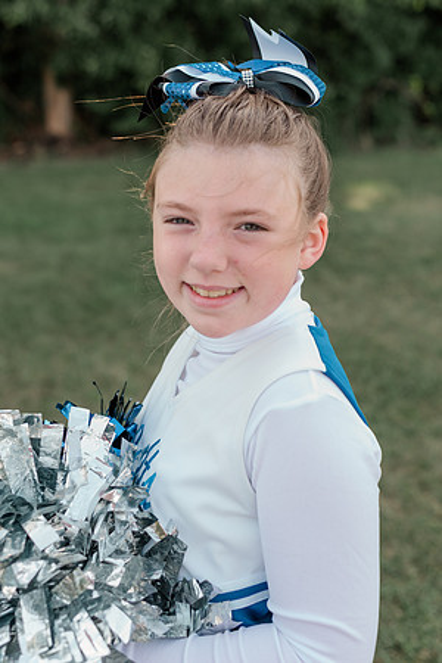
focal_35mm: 50
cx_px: 221
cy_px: 332
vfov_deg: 39.6
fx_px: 921
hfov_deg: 27.0
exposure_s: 1/1250
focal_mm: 50
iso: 800
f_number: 4
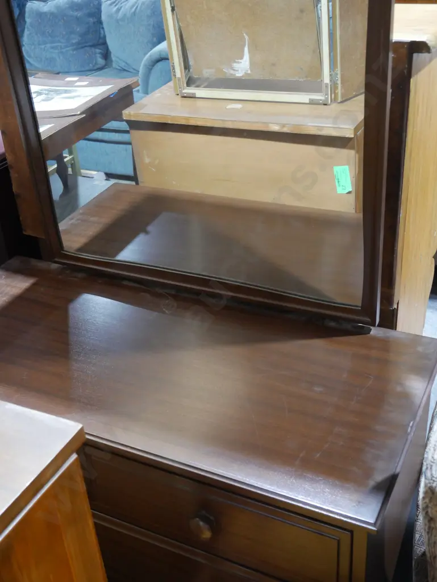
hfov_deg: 36.0
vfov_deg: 46.8
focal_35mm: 40
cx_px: 218
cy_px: 291
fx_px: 673
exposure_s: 1/60
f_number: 4.5
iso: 2000
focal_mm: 20
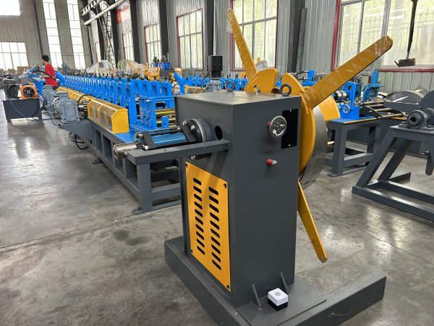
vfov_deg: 53.1
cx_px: 217
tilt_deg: -16.1
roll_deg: +1.0
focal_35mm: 26
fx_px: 326
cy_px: 163
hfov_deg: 67.3
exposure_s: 1/60
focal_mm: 5.7
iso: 160
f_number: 1.5
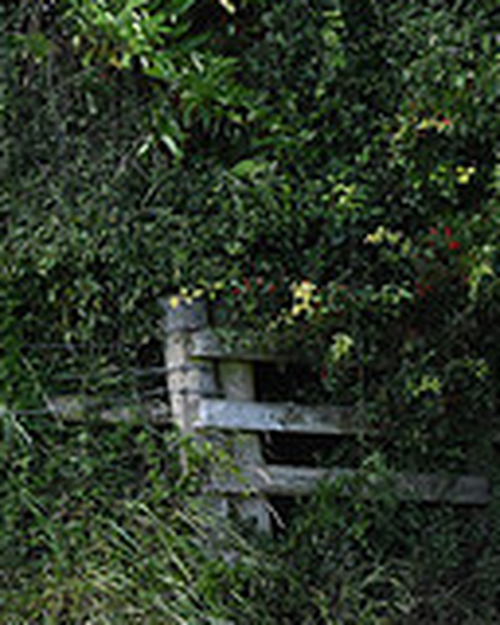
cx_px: 1031
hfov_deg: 3.4
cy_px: 258
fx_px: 8472
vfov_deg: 4.2
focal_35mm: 458
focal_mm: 135
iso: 3200
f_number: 5.6
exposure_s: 1/1250
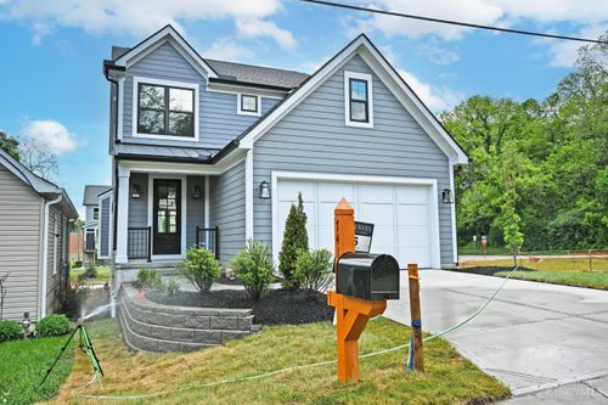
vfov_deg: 51.3
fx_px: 422
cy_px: 202
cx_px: 304
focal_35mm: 25
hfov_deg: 71.5
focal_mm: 25
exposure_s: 1/250
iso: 110
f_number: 5.6
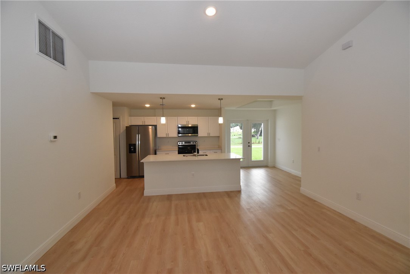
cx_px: 205
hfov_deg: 100.4
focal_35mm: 15
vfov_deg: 77.4
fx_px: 171
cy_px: 137
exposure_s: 1/160
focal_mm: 10
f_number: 8
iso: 1600
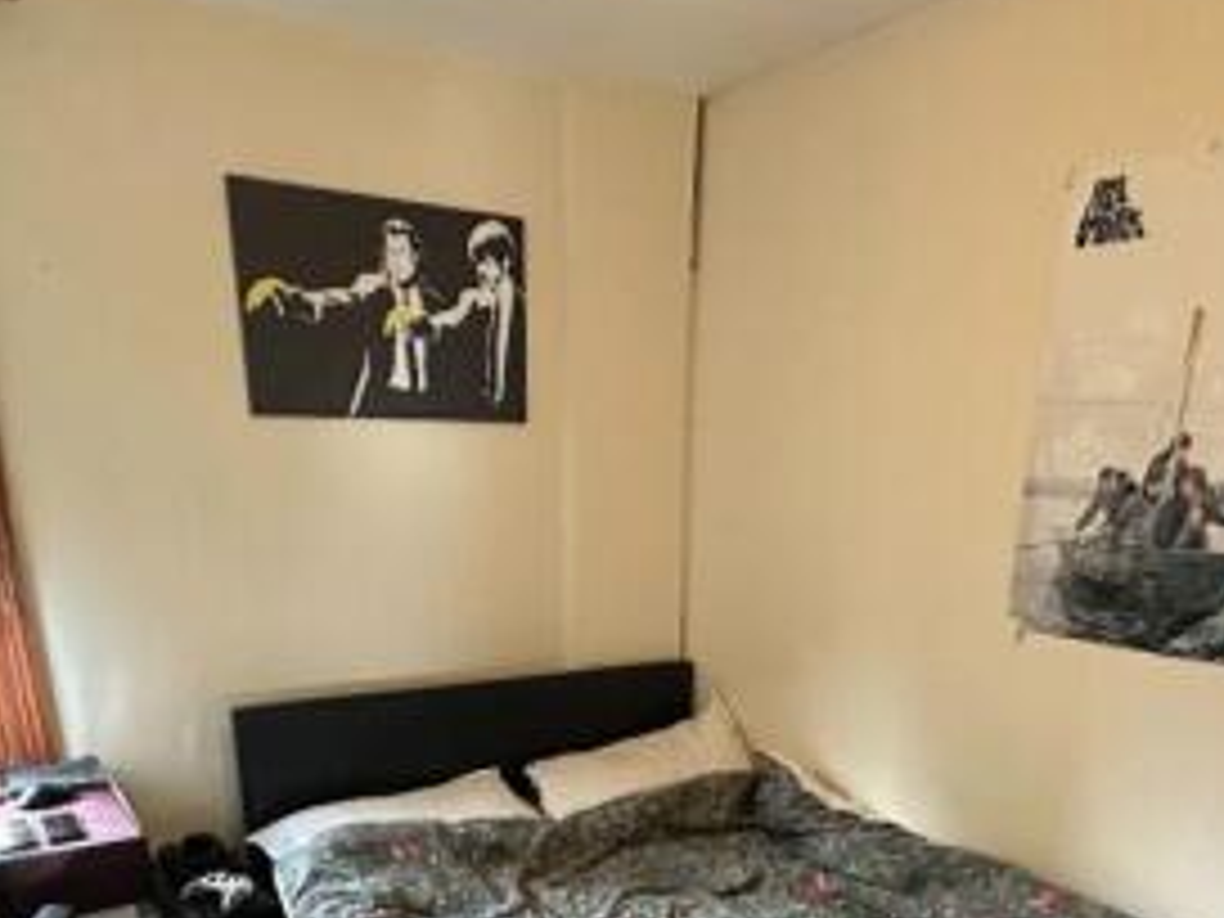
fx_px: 1061
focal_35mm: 30
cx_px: 655
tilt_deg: -19.1
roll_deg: -1.1
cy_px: 844
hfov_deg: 59.9
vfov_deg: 42.5
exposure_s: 1/50
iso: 500
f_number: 2.2
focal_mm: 2.22
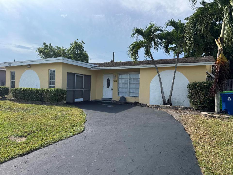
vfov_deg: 56.8
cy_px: 88
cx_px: 116
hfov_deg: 71.6
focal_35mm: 24
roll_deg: -2.3
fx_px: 162
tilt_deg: +0.4
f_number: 1.78
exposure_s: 1/3096
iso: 80
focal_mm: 6.76
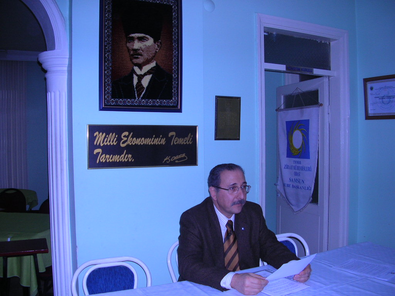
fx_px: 399
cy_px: 148
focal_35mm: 35
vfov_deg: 40.7
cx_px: 198
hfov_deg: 52.6
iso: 56
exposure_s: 1/60.1
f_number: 2.8
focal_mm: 5.8
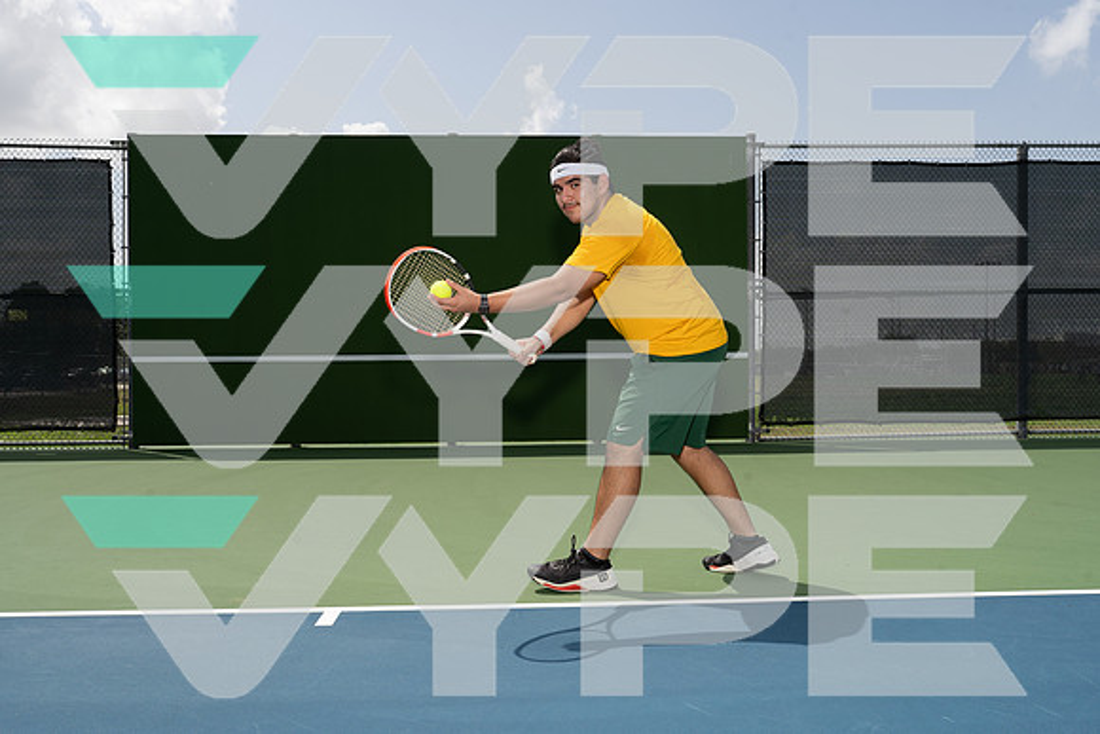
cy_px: 367
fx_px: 947
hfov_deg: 60.3
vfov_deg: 42.3
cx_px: 550
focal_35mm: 31
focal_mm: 31
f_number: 10
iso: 100
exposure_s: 1/250
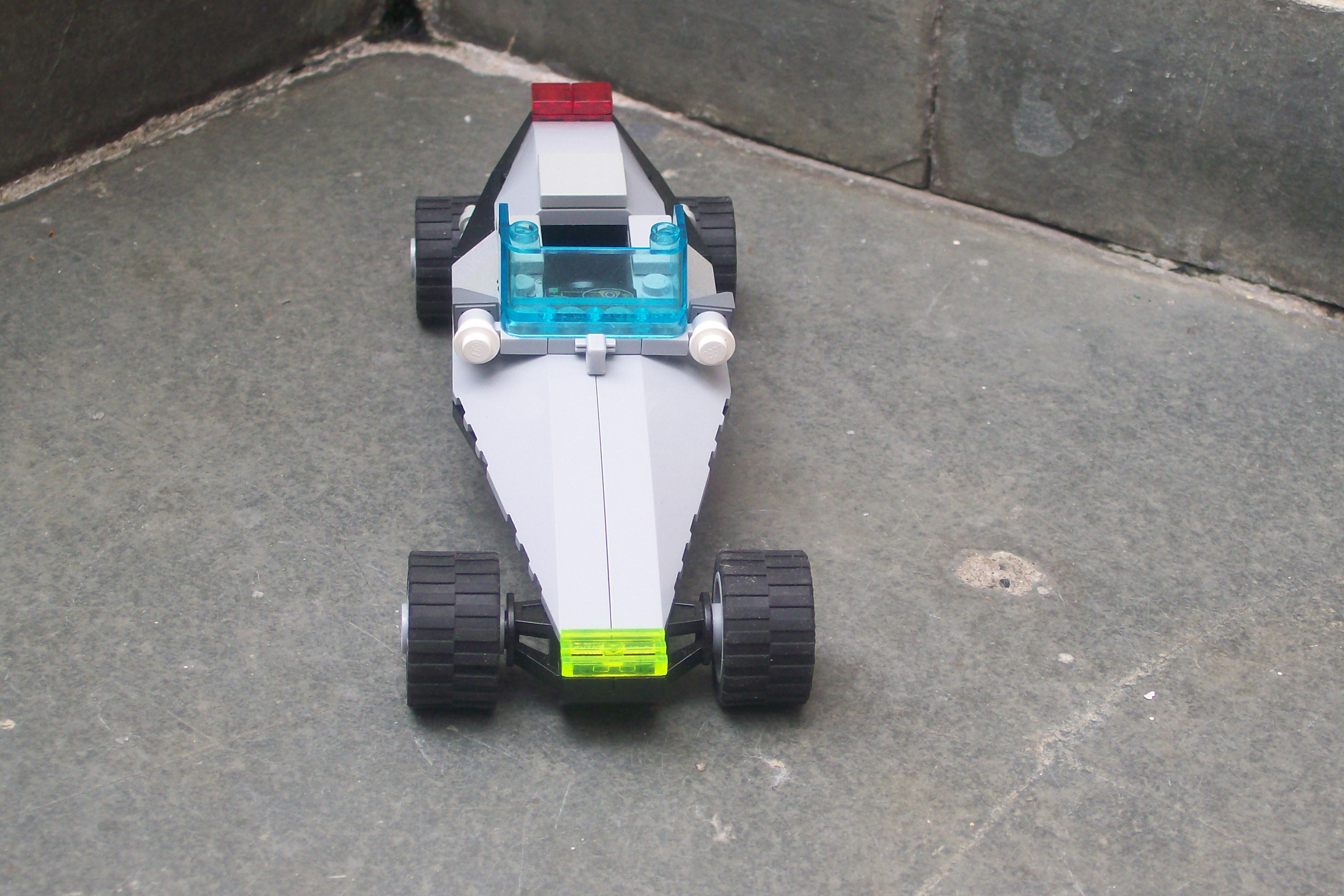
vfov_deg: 18.7
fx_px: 2725
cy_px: 439
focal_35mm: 73
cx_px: 671
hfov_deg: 27.7
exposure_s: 1/107
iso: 80
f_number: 3.8
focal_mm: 11.6
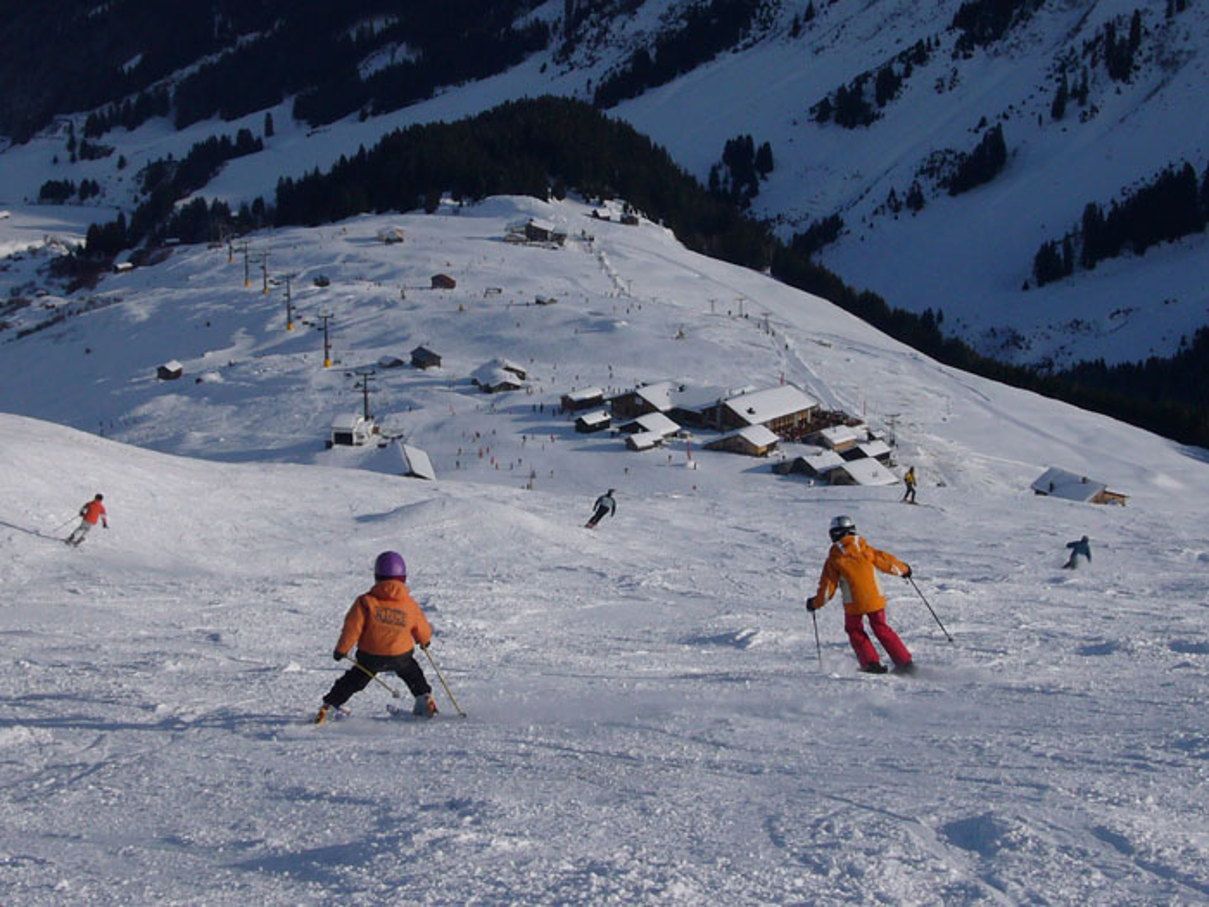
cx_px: 604
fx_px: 3248
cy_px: 454
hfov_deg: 21.1
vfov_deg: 15.9
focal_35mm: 93
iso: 80
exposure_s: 1/500
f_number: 9
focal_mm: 11.2
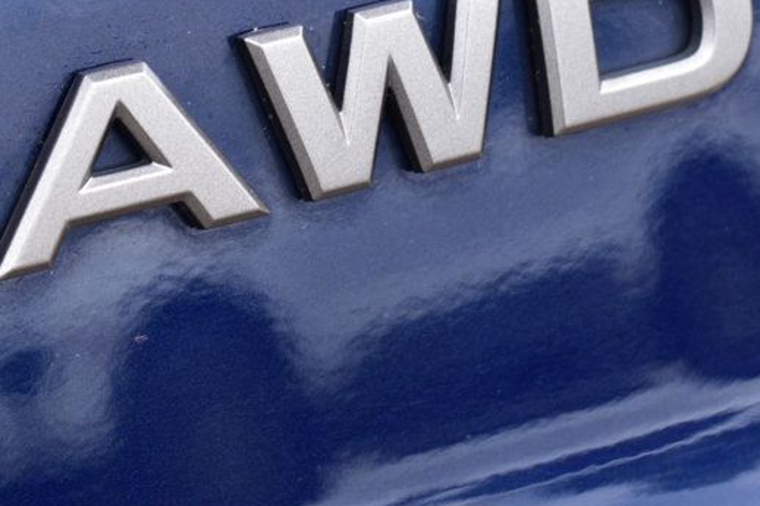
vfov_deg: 8.4
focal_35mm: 163
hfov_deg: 12.6
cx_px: 399
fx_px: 3440
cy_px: 123
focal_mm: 55
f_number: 8
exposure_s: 1/80
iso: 400
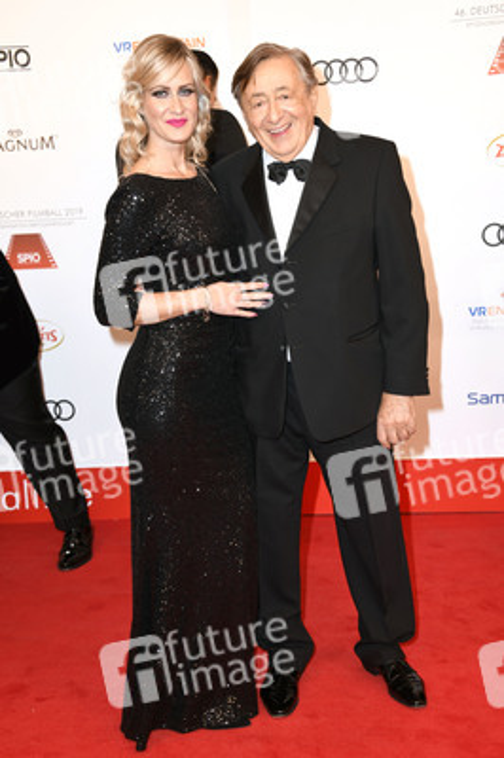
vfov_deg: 38.2
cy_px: 379
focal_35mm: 52
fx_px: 1094
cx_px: 252
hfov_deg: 25.9
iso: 250
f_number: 6.3
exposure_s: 1/125
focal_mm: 52
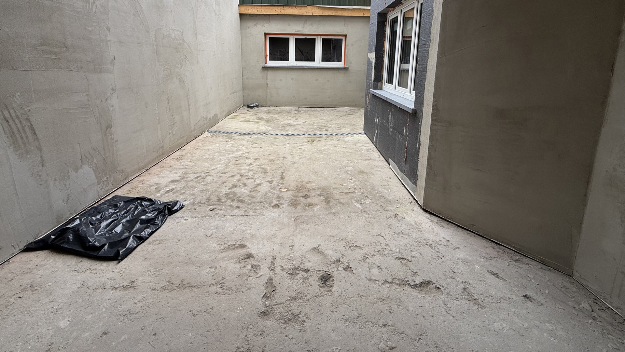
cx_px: 313
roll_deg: -0.8
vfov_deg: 64.6
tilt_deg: -9.3
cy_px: 107
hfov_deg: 99.4
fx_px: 265
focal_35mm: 16
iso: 50
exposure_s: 1/265
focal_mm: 2.22
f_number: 2.2
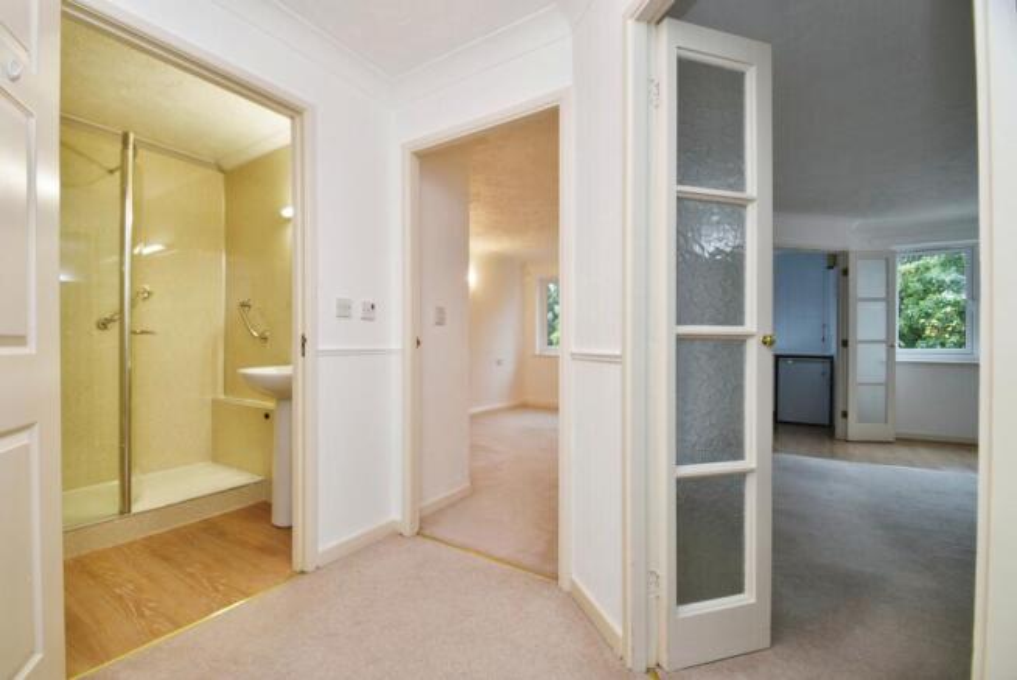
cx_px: 508
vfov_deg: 77.4
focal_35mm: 15
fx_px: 424
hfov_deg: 100.4
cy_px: 340
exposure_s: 1/15
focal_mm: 10
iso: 200
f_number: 5.6
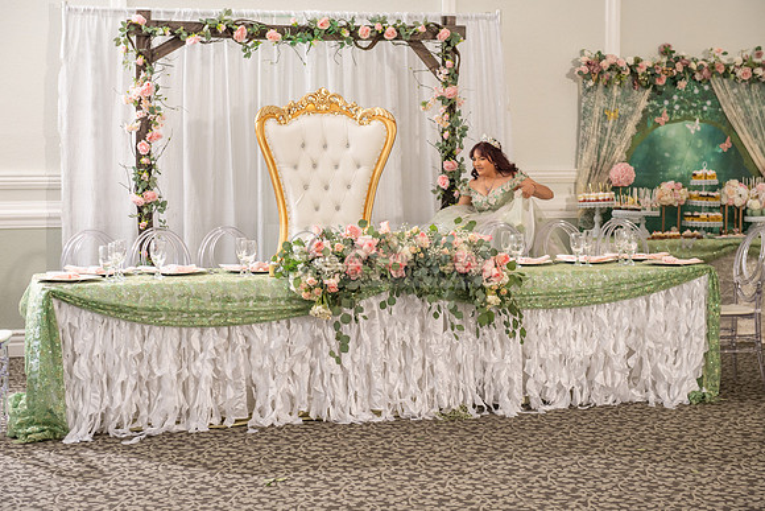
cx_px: 382
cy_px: 256
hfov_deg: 28.8
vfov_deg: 19.5
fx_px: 1488
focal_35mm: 70
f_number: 4.5
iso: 500
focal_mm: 70
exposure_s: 1/160
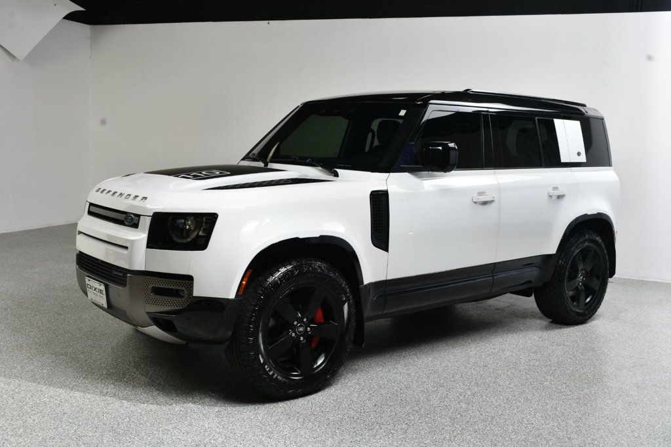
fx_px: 671
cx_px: 336
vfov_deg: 36.8
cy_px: 224
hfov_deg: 53.1
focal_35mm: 36
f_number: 13
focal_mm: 24
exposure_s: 1/160
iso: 100
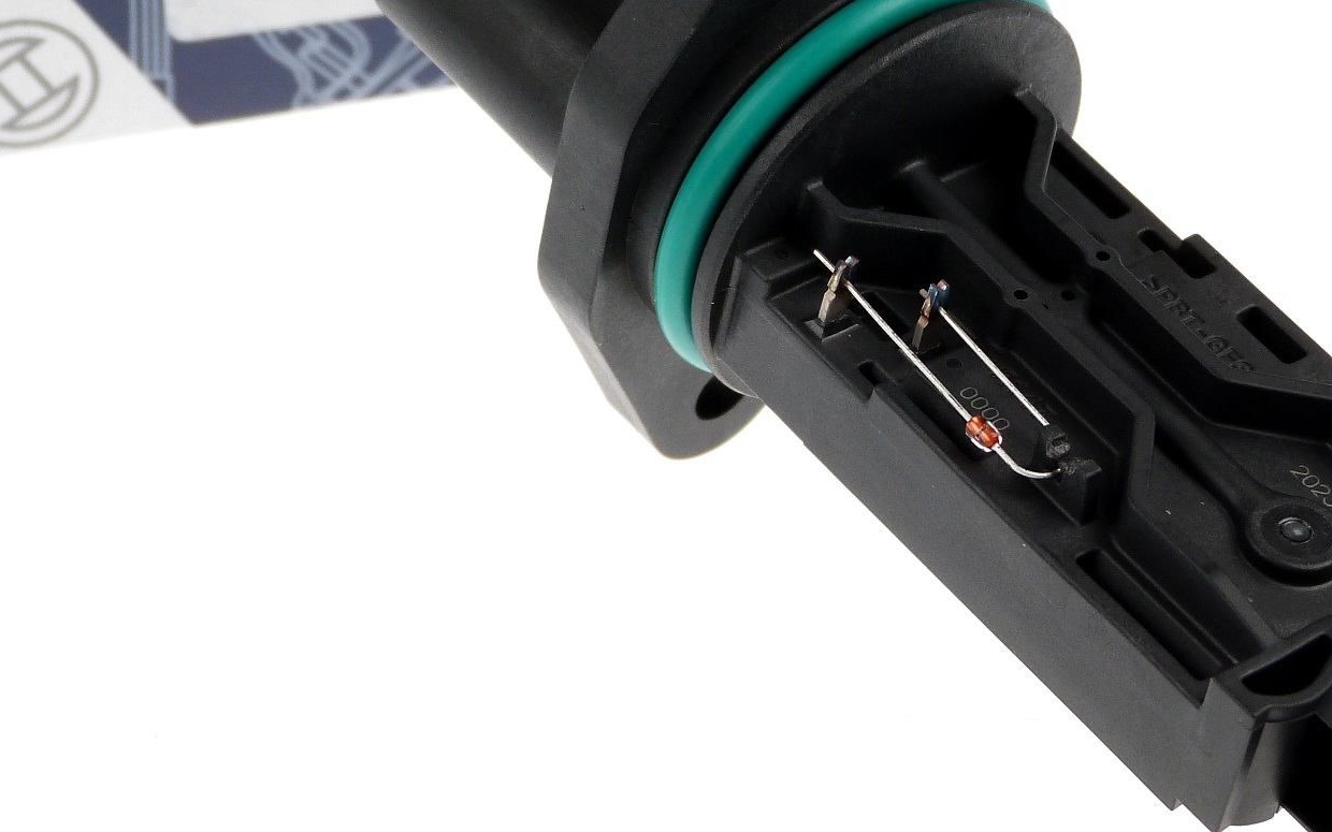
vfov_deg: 8.2
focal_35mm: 159
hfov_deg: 13.1
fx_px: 5772
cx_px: 990
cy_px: 324
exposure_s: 1/80
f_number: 3.4
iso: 100
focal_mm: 16.8
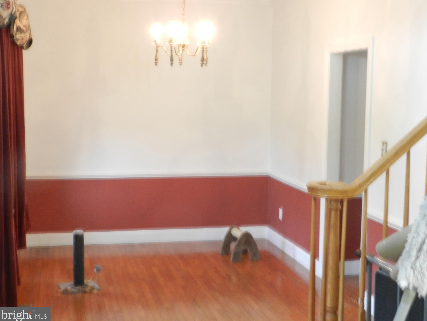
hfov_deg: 35.5
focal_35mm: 54
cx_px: 215
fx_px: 666
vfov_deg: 27.0
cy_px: 161
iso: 400
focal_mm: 9.4
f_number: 4.4
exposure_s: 1/5
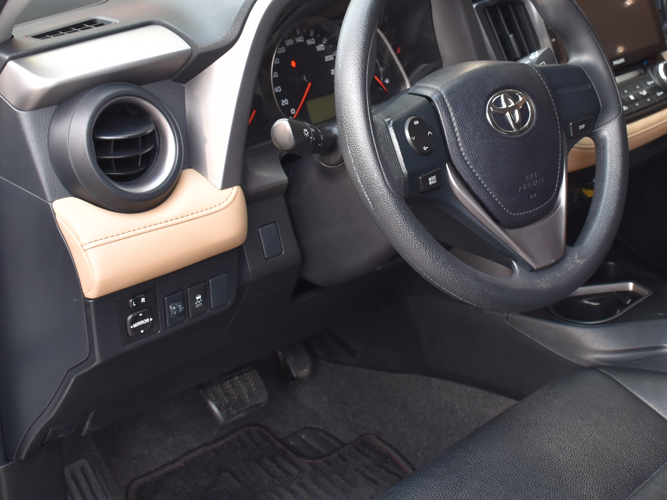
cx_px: 416
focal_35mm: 57
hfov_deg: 33.6
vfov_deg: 25.5
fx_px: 1098
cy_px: 152
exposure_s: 1/100
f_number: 5
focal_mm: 20
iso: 400
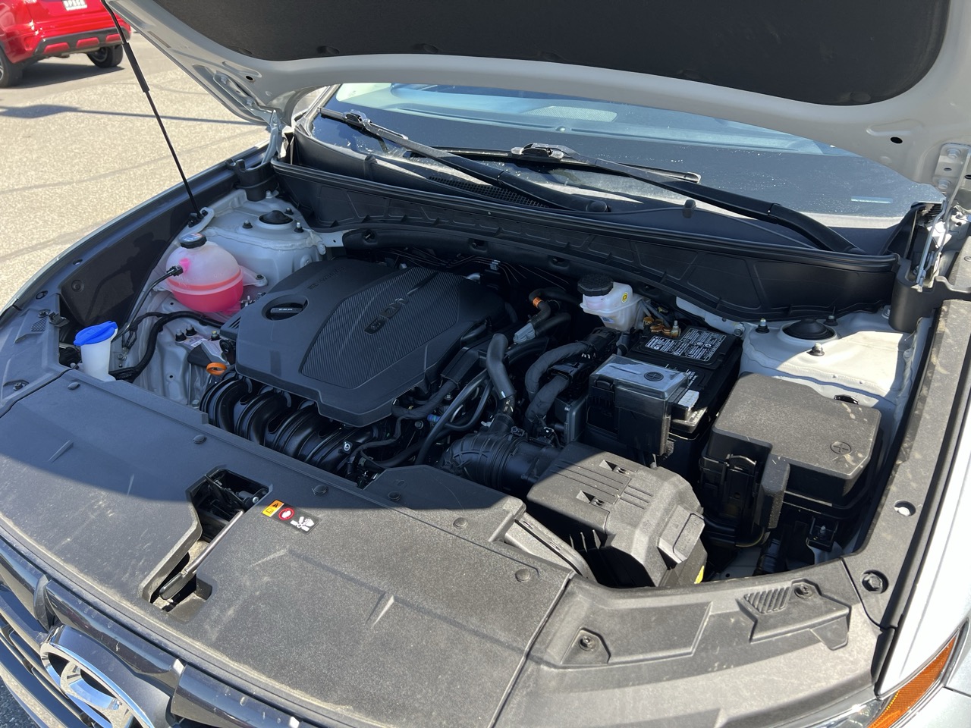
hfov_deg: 67.3
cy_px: 364
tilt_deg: -31.8
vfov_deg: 53.1
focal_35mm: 26
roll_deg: +1.0
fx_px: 729
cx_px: 486
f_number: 1.5
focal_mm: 5.7
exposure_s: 1/421
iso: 50
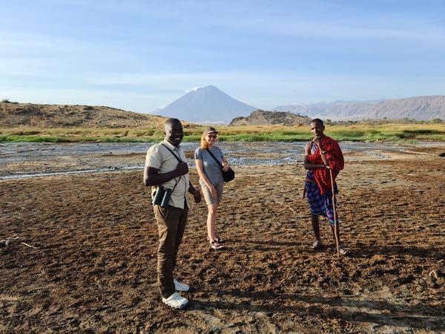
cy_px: 167
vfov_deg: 51.4
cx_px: 222
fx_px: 347
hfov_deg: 65.3
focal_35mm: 27
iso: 25
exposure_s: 1/452
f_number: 2
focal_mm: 5.9
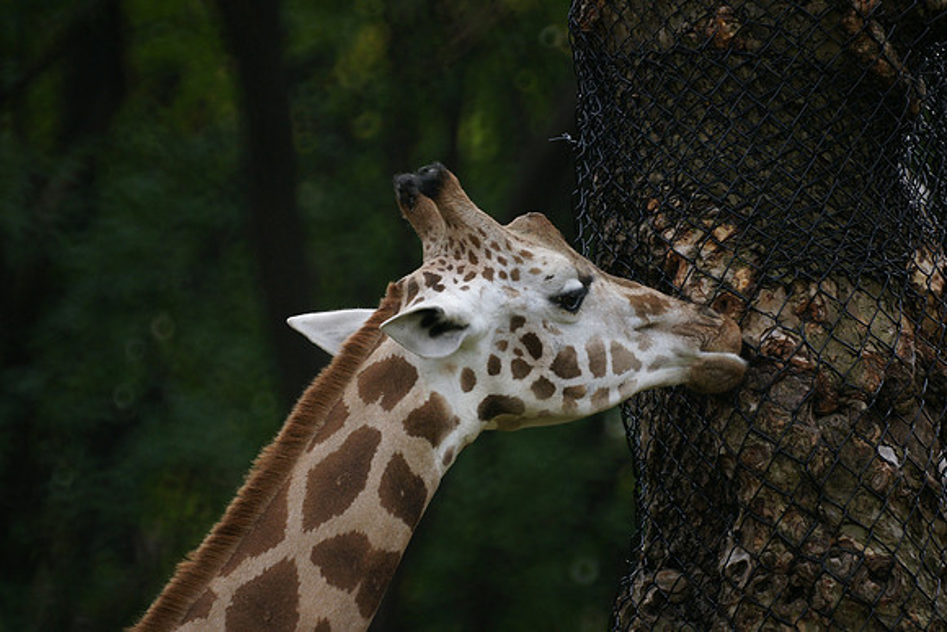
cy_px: 316
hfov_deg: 2.7
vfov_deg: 1.8
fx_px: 19733
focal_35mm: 750
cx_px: 474
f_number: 8
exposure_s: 1/250
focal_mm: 500
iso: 500
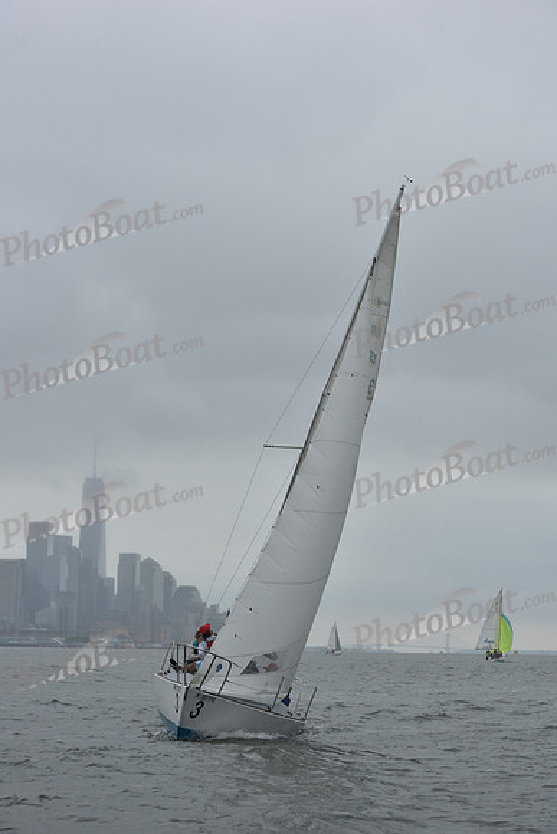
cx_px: 278
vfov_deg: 28.8
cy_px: 417
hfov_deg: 19.5
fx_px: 1623
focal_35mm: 70
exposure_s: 1/800
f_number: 9
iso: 400
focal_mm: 70
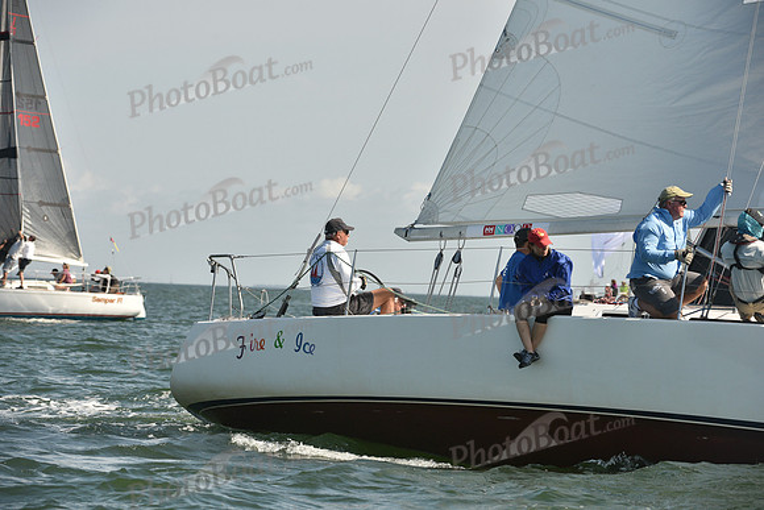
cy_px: 255
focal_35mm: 200
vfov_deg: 6.9
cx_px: 382
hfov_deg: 10.3
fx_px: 4245
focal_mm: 200
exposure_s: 1/1250
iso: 400
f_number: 7.1
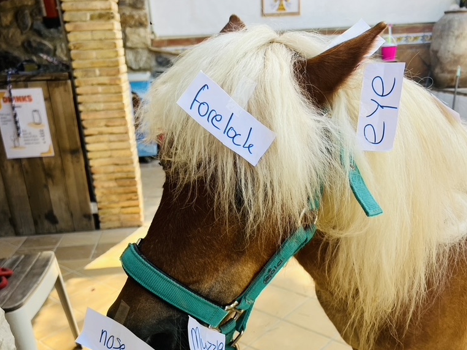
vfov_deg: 40.0
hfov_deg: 52.6
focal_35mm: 35
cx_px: 234
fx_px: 472
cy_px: 246
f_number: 1.5
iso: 50
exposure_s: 1/434
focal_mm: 5.7
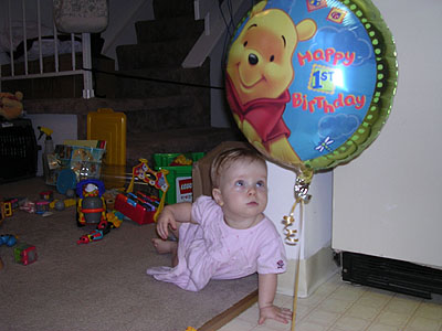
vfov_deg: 37.7
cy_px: 166
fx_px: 485
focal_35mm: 38
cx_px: 221
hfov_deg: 49.0
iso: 100
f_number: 2.8
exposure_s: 1/60.1
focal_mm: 5.8
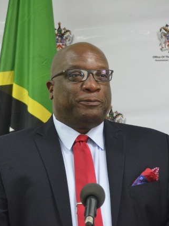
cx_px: 80
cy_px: 113
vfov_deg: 8.0
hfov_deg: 6.0
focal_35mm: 247
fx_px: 1608
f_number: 6
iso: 3200
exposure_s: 1/80
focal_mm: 170
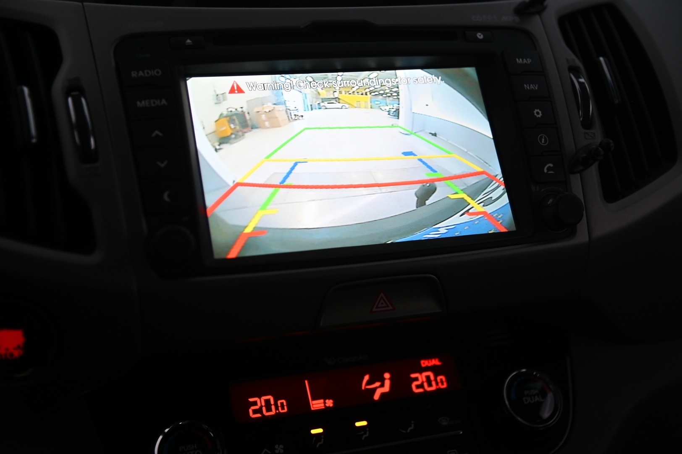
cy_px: 227
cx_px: 341
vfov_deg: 25.9
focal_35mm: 52
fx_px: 984
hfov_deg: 38.2
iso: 1000
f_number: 4
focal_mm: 52
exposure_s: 1/80
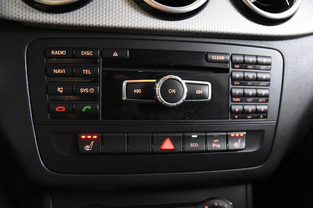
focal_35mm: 46
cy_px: 104
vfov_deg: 28.9
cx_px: 156
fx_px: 404
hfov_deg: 42.3
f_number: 3.3
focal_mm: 31
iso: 5600
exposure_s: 1/50
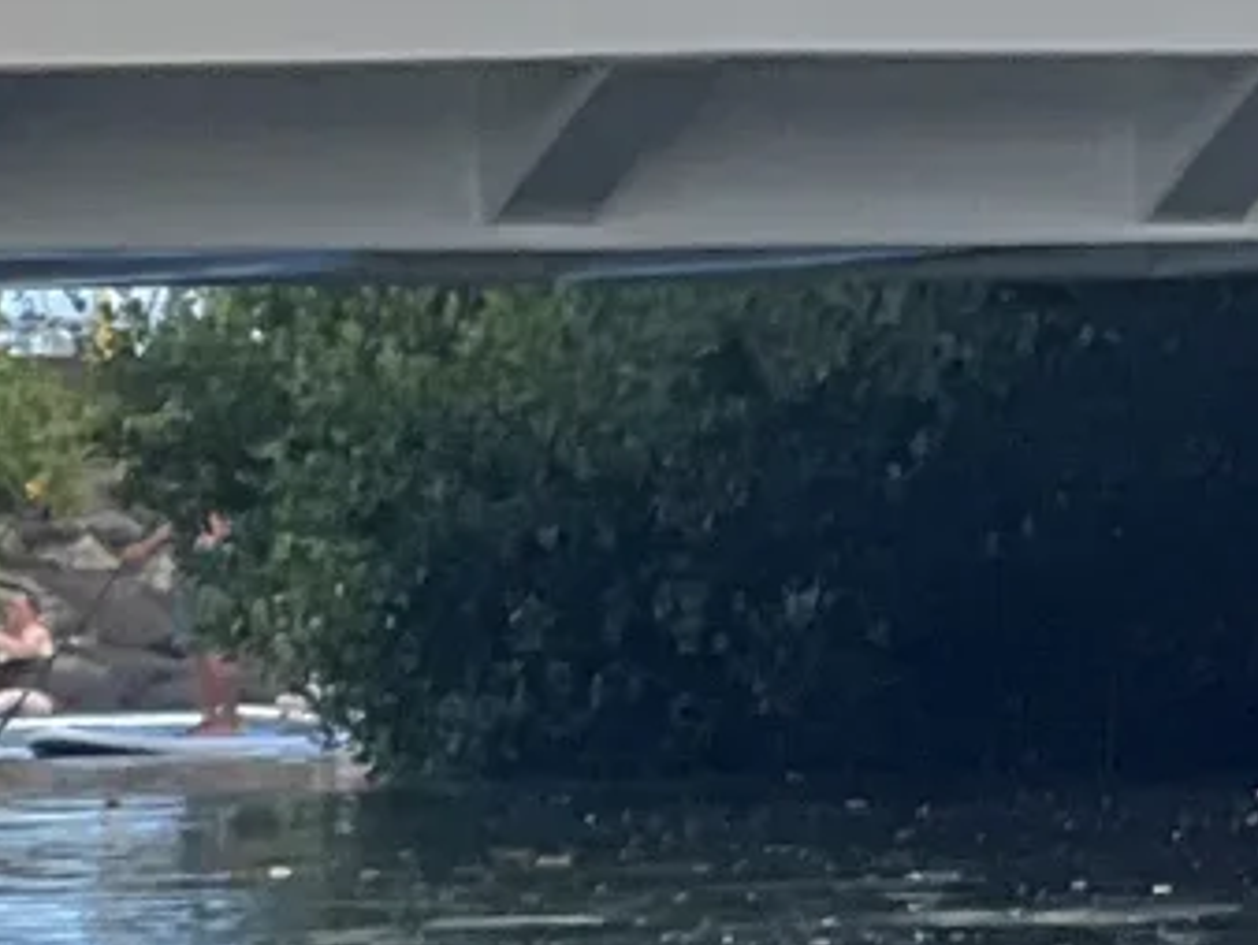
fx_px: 21202
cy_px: 272
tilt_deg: +1.3
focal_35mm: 583
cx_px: 3327
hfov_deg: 3.3
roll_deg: -0.8
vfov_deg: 2.6
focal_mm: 9
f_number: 2.8
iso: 25
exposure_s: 1/121
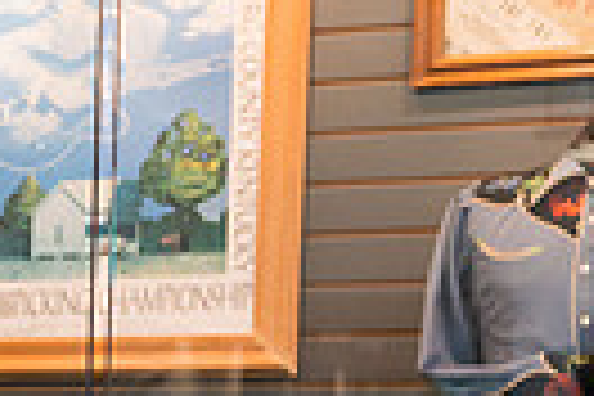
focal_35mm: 153
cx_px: -611
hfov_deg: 11.9
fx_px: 2524
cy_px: 733
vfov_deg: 8.6
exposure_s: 1/160
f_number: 4
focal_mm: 33
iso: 1600
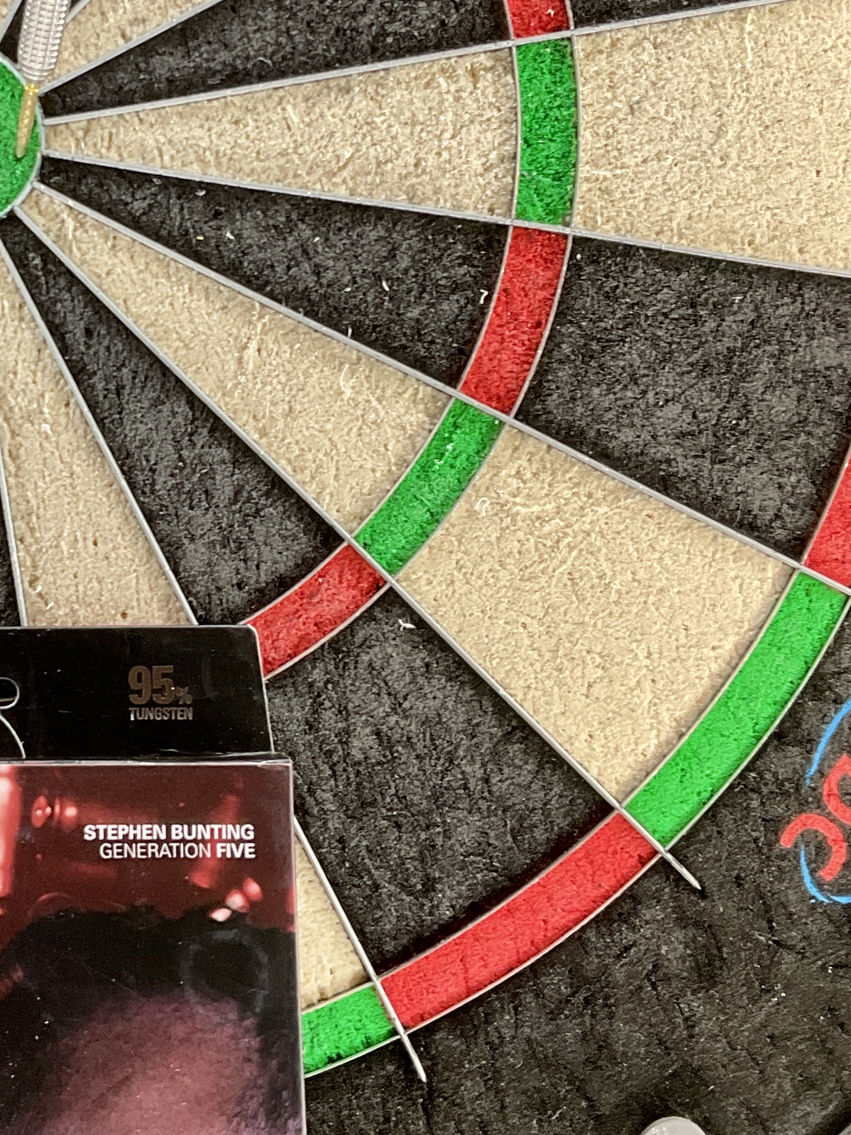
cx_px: 34
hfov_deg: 22.5
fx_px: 2065
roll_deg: -0.6
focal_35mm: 63
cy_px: 353
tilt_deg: +3.6
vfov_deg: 30.4
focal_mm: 3
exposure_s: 1/60
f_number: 1.8
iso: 80
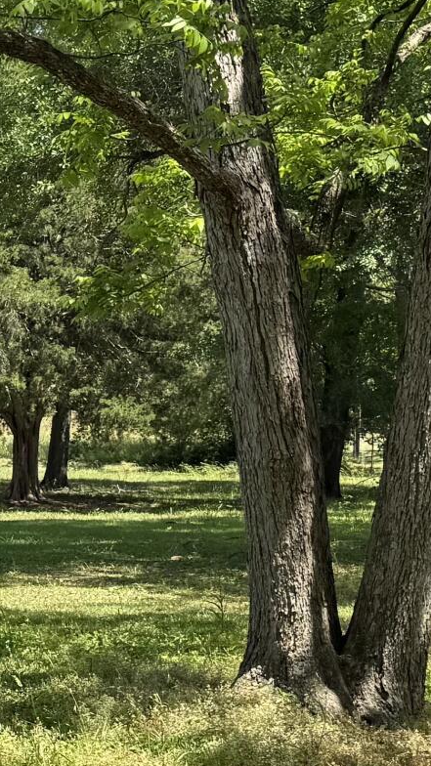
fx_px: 2032
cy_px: 511
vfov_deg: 21.3
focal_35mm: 100
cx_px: -523
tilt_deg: -1.5
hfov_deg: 10.7
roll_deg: -0.5
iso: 80
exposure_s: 1/1292
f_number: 1.78
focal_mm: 6.76
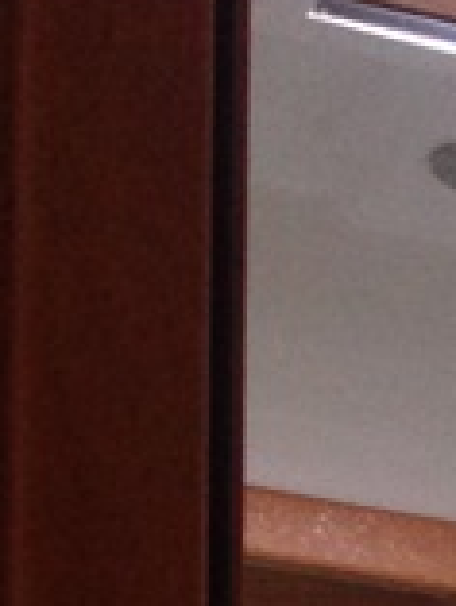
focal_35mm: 215
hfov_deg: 6.4
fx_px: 3771
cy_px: 1548
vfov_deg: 8.3
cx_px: 1353
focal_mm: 4.12
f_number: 2.4
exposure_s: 1/20
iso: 100
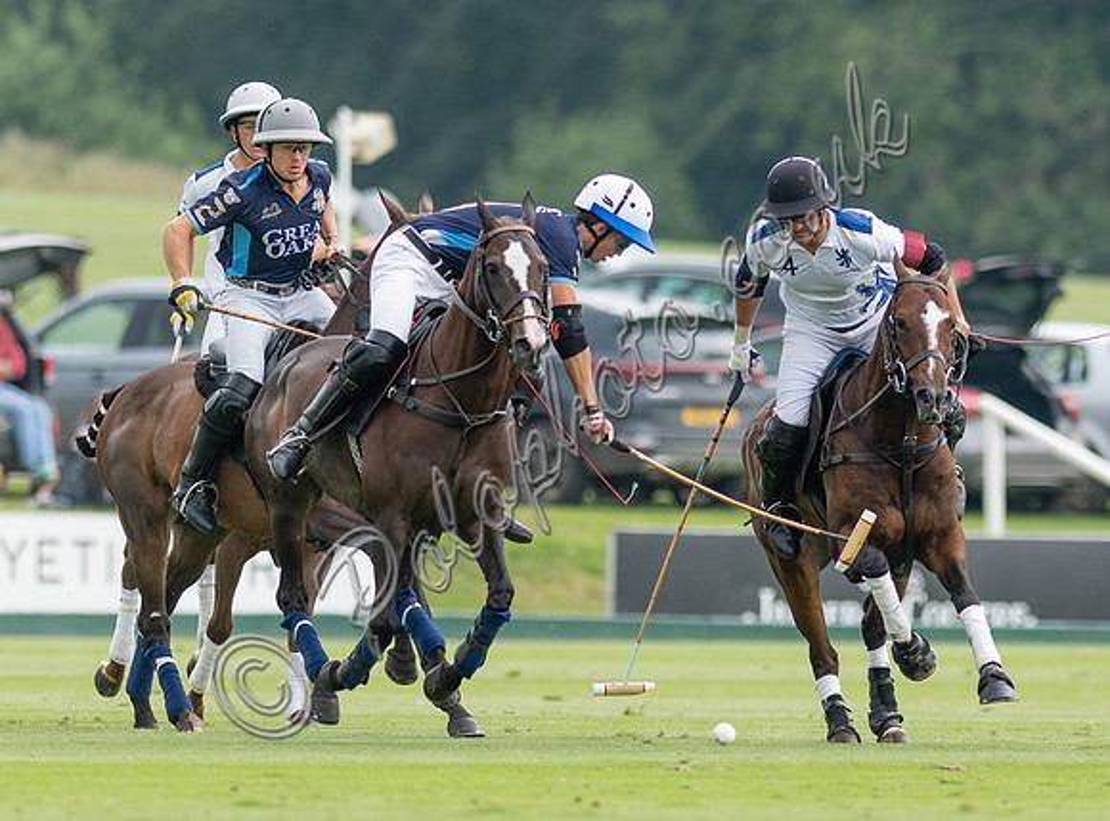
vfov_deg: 1.8
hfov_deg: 2.4
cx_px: 804
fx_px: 26074
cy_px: 466
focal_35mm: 817
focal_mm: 300
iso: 400
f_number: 2.8
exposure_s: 1/2500
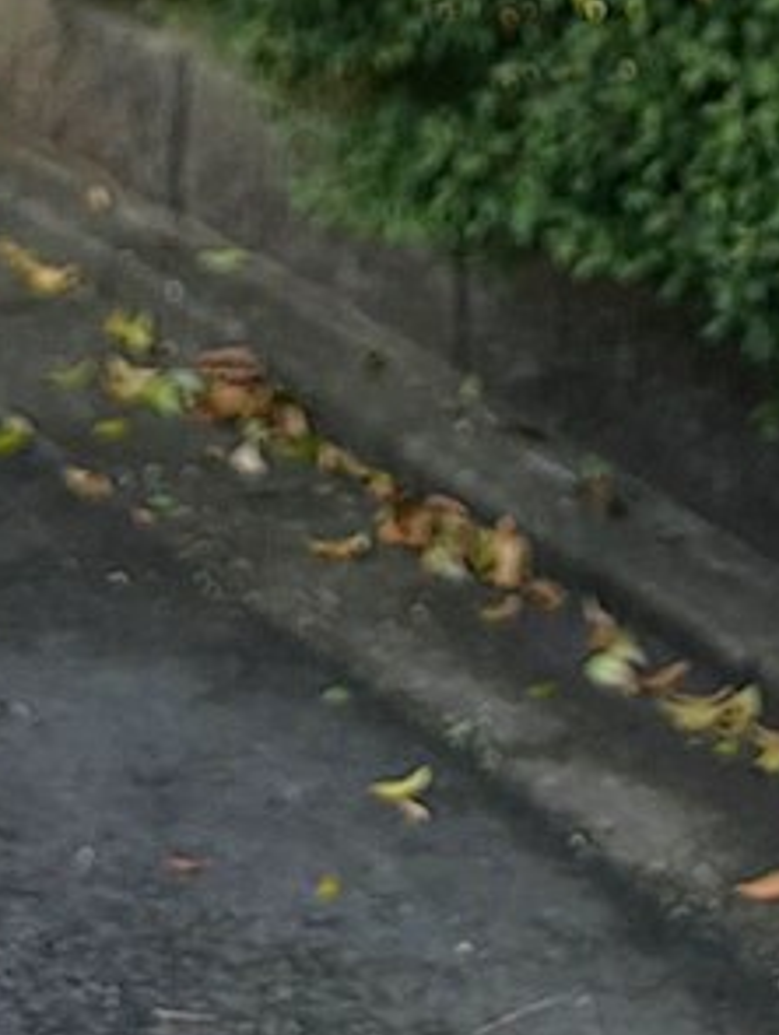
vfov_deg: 12.0
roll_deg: -2.5
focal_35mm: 132
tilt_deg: +6.2
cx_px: 525
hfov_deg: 11.2
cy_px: -1442
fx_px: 3952
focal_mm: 5.96
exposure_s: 1/378
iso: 50
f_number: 1.6
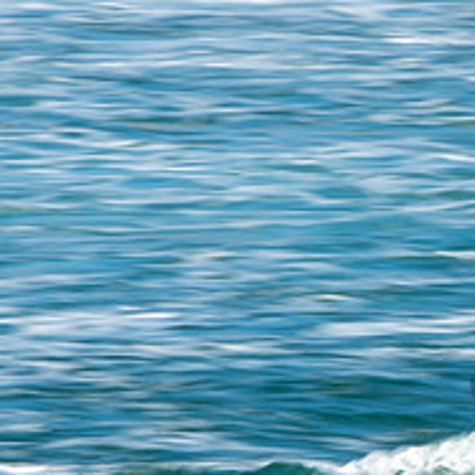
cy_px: 395
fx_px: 20244
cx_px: 732
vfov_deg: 1.3
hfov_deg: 1.3
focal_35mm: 1304
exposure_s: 1/20
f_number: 25
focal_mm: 330
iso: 100
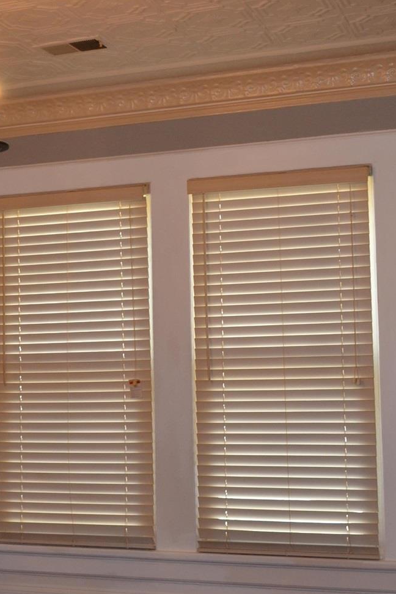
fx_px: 1056
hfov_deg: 21.0
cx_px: 76
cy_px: 312
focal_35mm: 64
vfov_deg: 31.4
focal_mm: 18
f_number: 3.5
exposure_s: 1/60
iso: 400
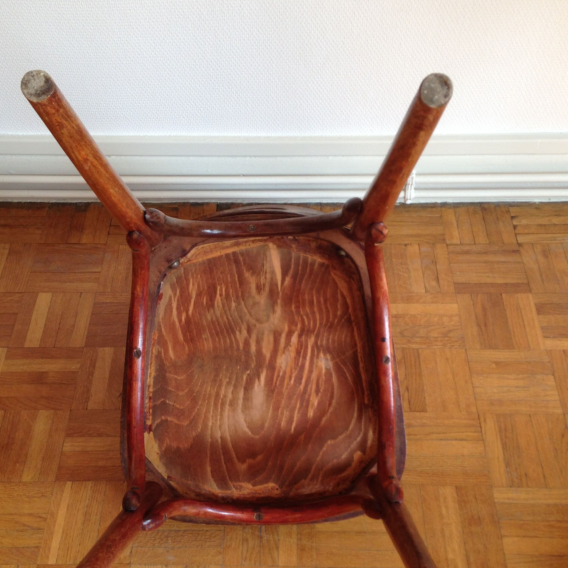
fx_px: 854
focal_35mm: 46
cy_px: 335
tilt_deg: -50.6
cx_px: 261
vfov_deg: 36.7
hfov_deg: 36.8
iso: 64
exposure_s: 1/60
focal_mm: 4.12
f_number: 2.4
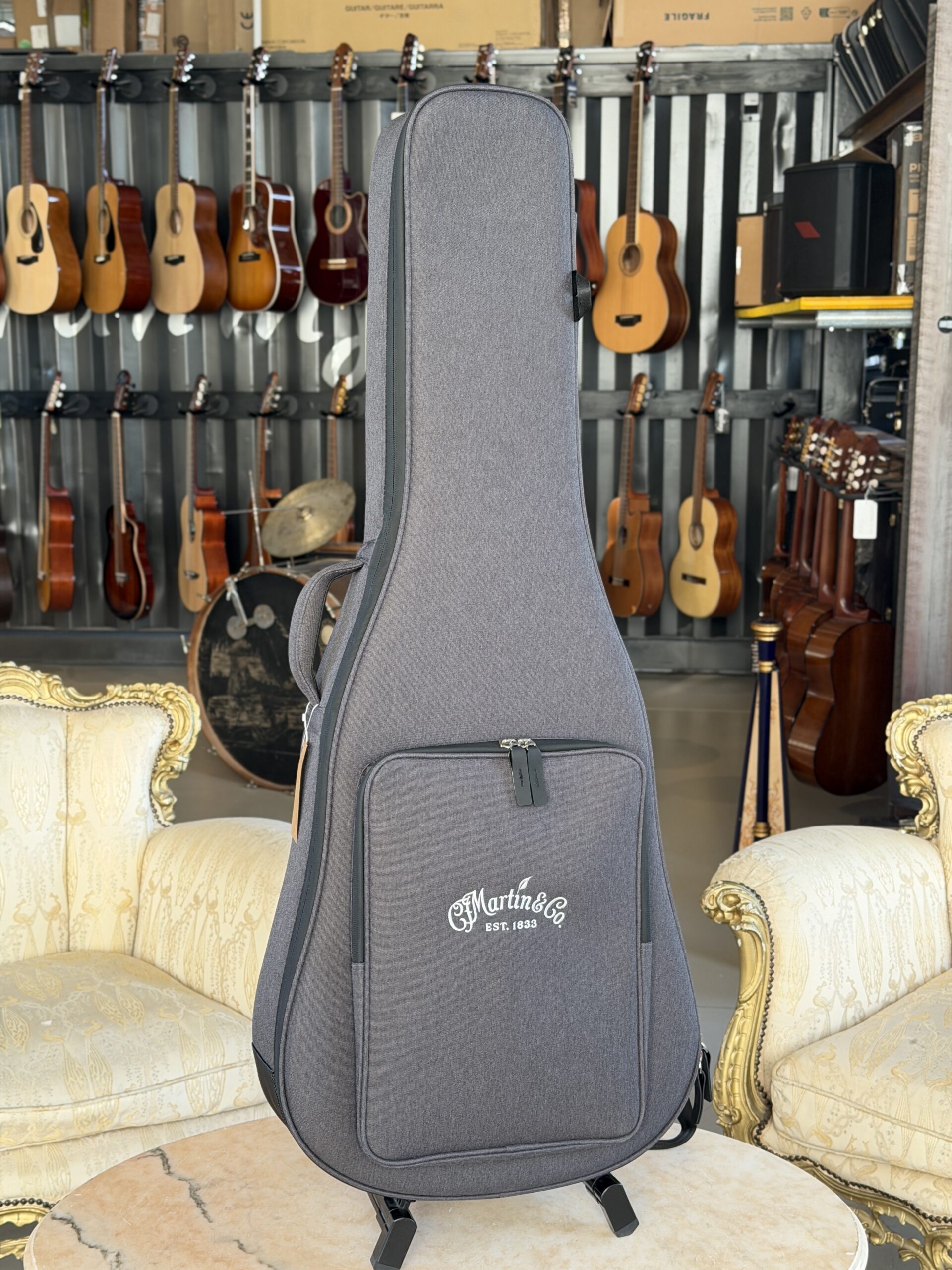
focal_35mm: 48
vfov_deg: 39.7
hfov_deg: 30.3
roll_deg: +0.3
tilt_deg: -9.5
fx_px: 1760
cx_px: 476
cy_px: 635
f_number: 1.78
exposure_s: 1/92
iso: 100
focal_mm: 6.76
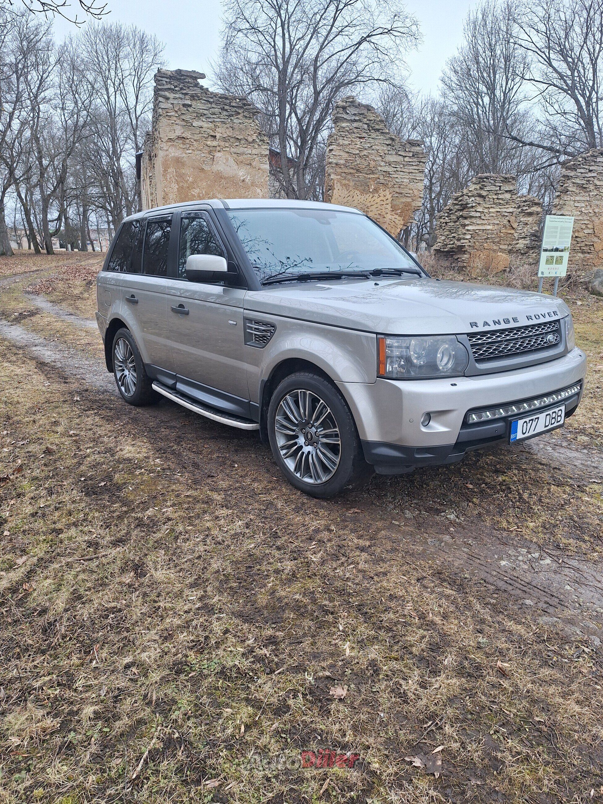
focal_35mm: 23
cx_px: 302
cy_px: 402
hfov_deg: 58.9
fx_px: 534
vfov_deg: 73.9
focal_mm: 5.54
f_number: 1.8
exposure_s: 1/317
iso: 40
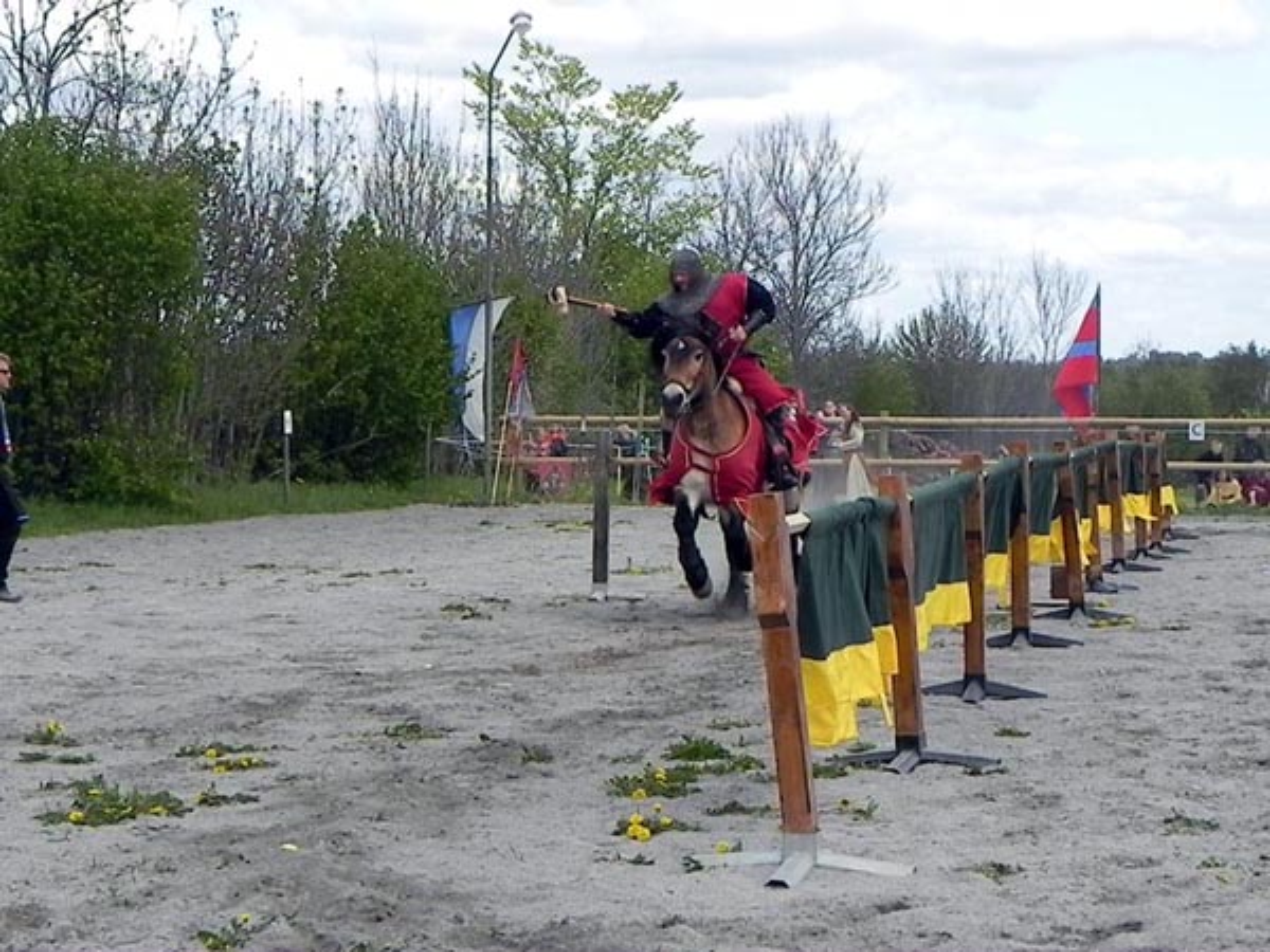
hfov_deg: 20.9
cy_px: 476
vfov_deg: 15.7
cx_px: 635
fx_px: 3449
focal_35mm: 94
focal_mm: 16.9
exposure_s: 1/201
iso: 160
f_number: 8
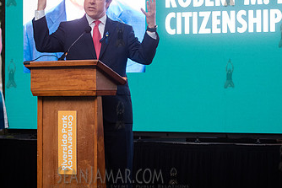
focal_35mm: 163
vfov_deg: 8.4
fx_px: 1277
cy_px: 32
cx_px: 120
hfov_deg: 12.6
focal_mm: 92
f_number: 4
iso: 2000
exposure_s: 1/320
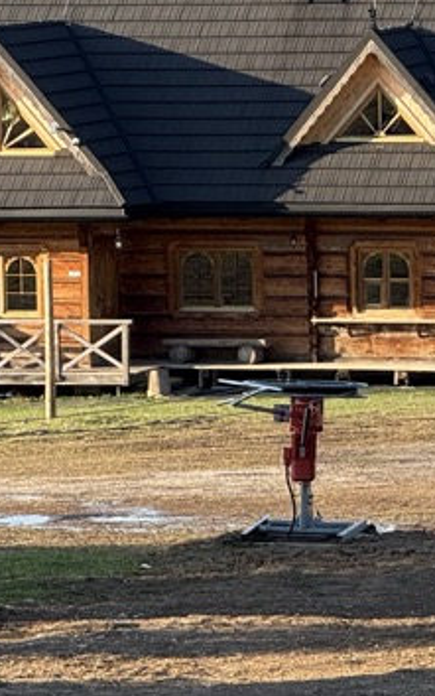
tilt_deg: -3.9
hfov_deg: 3.5
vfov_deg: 5.7
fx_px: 6991
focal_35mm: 369
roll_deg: +1.0
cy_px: 89
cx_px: 746
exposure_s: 1/246
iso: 64
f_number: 2.8
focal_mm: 15.66
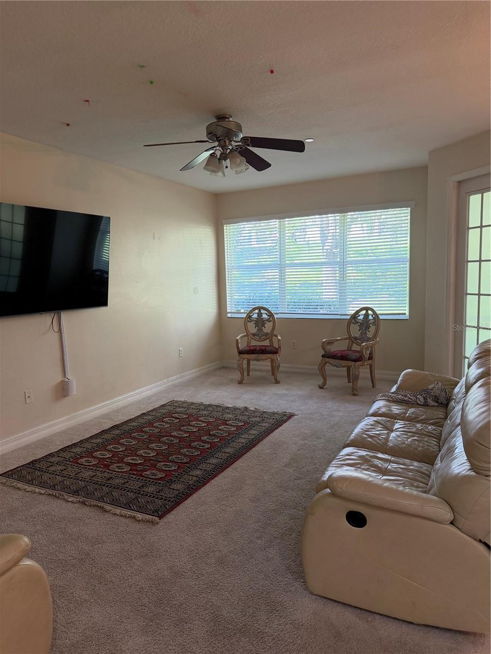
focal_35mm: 24
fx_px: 454
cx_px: 246
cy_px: 327
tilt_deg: -6.6
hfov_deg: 56.8
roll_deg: +2.3
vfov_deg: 71.6
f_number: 1.78
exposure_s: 1/120
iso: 250
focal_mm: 6.76
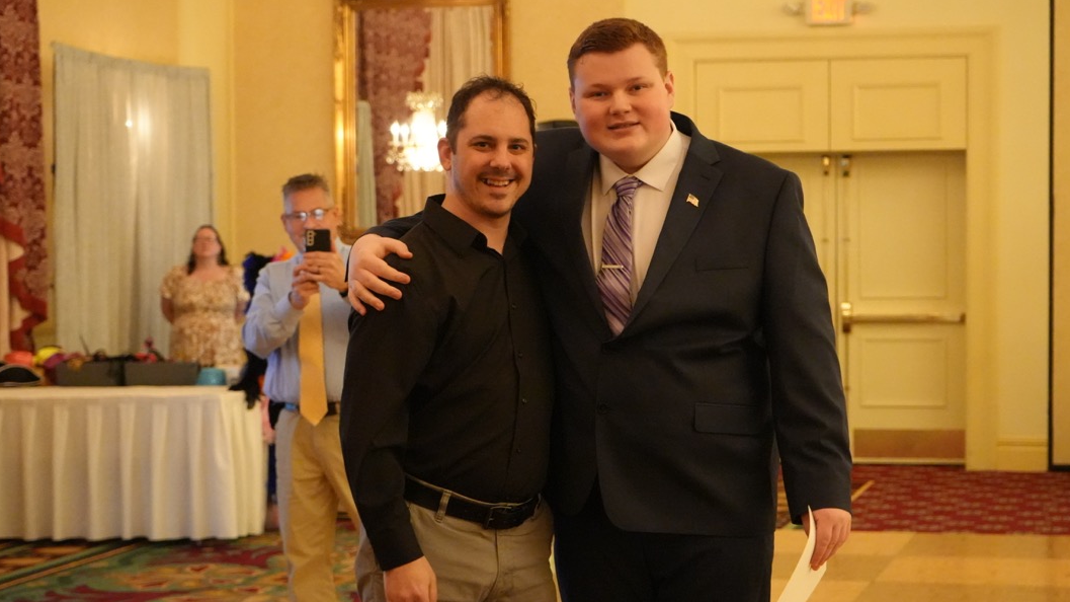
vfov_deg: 14.2
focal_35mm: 85
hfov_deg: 25.0
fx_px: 2411
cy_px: 378
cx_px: 562
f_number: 5.6
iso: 12800
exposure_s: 1/80
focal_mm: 67
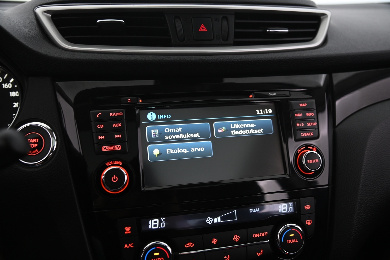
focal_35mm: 34
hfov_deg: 55.8
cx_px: 195
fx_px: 368
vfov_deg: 38.8
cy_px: 130
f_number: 4
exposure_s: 1/15
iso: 1000
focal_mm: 34
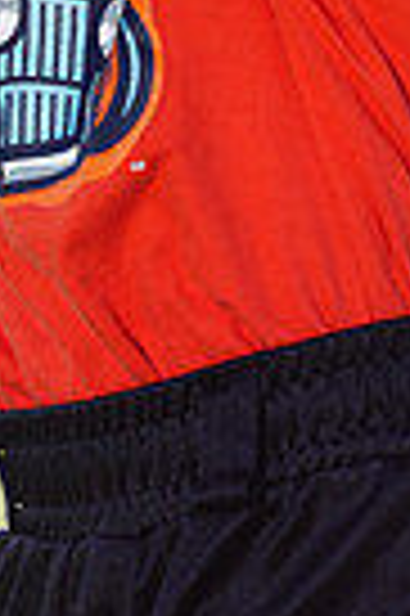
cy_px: -441
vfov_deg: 2.4
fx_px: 14522
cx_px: 142
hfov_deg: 1.6
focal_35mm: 848
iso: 50
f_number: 4
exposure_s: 1/250
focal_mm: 200
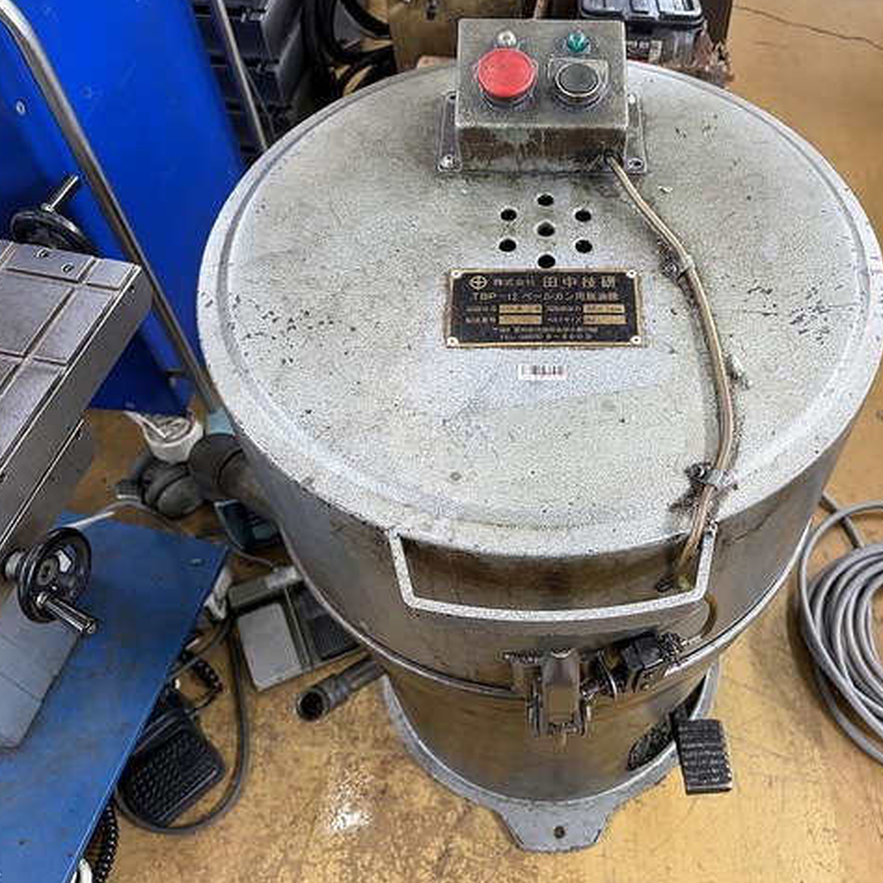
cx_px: 568
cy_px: 440
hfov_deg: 51.8
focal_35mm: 31
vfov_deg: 52.5
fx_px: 895
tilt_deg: -55.9
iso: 125
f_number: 1.6
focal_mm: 5.96
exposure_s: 1/122
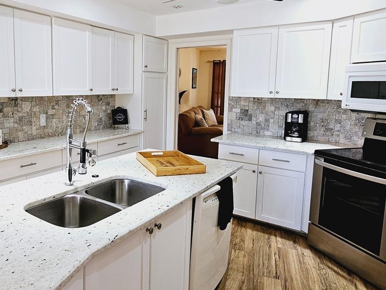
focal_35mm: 25
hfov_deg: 68.3
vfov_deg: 54.5
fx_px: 279
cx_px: 144
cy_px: 116
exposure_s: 1/60
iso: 100
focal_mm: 2.2
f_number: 2.2
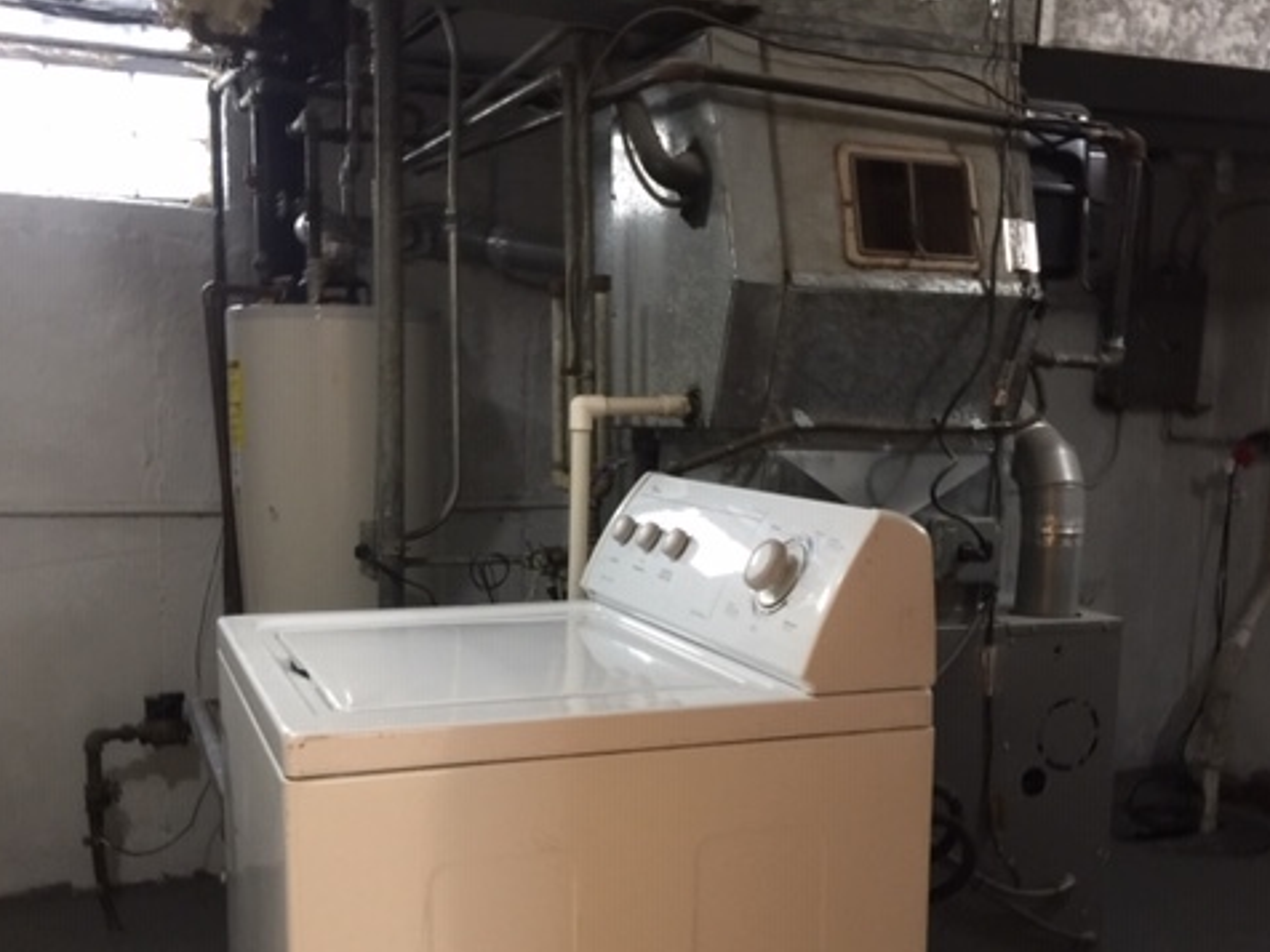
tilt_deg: -8.9
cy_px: 632
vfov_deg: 36.5
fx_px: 1431
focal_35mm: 39
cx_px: 606
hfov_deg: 47.8
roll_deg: -1.5
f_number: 2.2
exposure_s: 1/10
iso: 100
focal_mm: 4.15
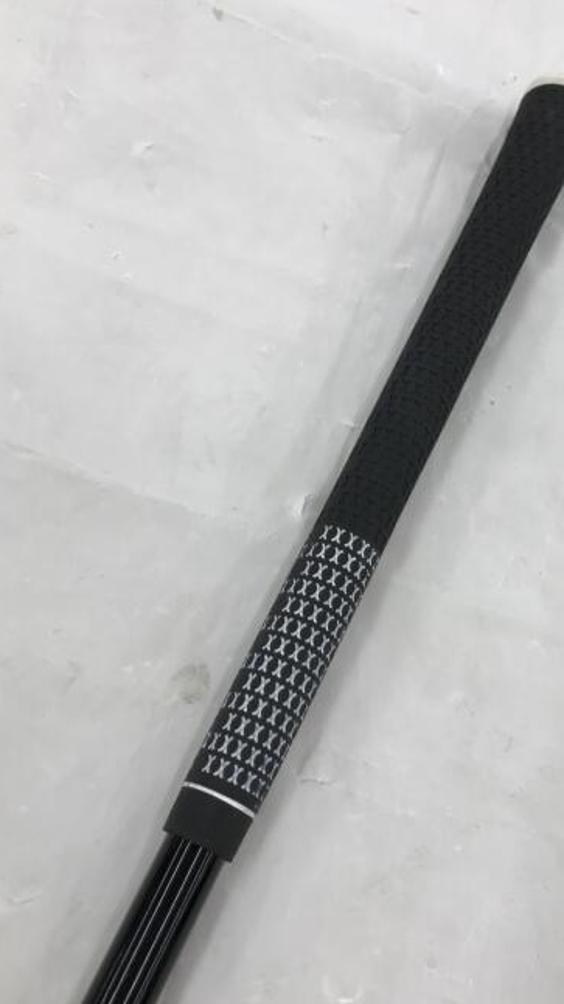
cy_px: 507
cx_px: 387
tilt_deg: -62.0
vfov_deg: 58.0
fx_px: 905
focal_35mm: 34
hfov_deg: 34.2
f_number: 1.8
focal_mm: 3.99
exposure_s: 1/120
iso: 25
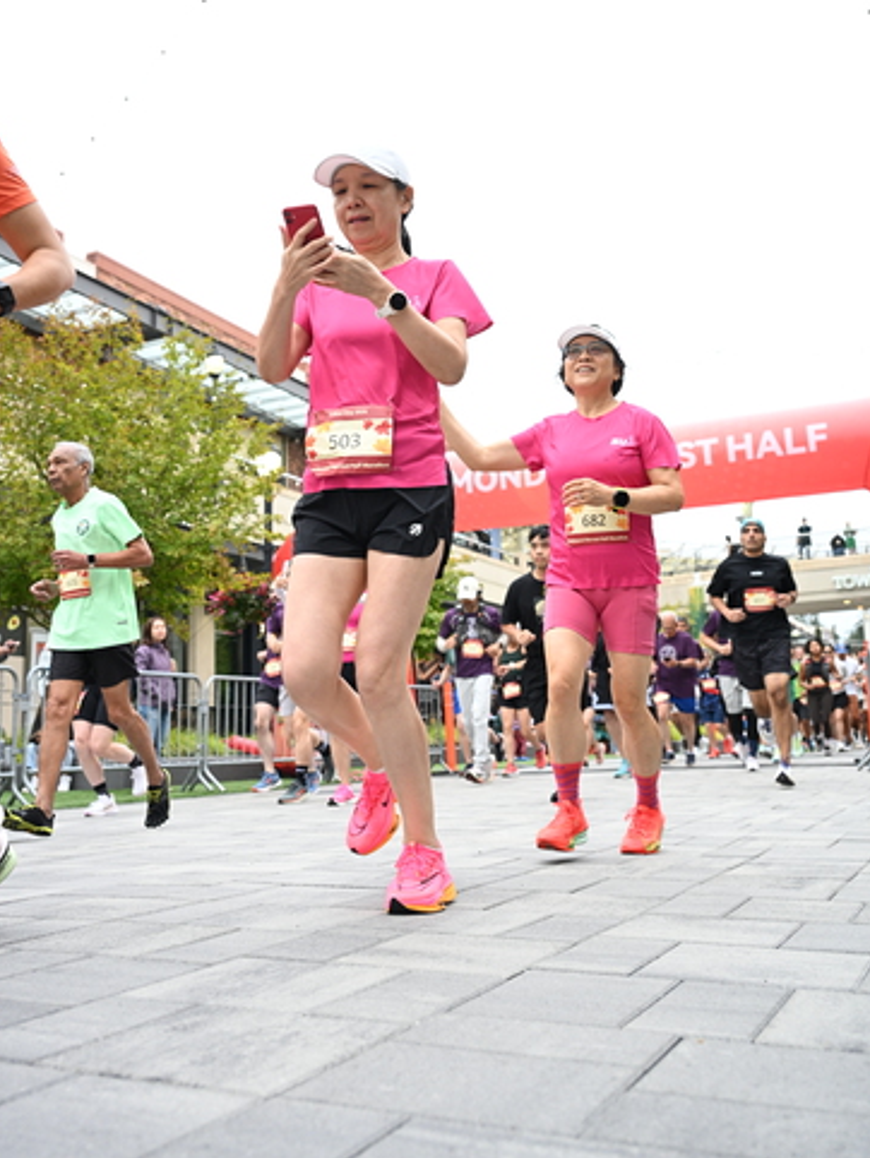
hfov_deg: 41.8
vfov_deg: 53.8
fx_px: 1138
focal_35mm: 34
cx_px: 434
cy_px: 507
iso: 2000
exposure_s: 1/640
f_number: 4
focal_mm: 31
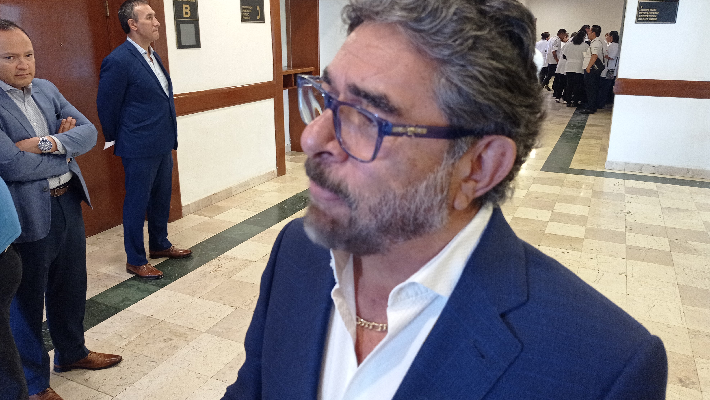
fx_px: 584
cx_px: 358
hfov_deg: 62.6
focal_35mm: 31
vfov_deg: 37.7
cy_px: 174
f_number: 1.79
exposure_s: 1/30
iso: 278
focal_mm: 4.7
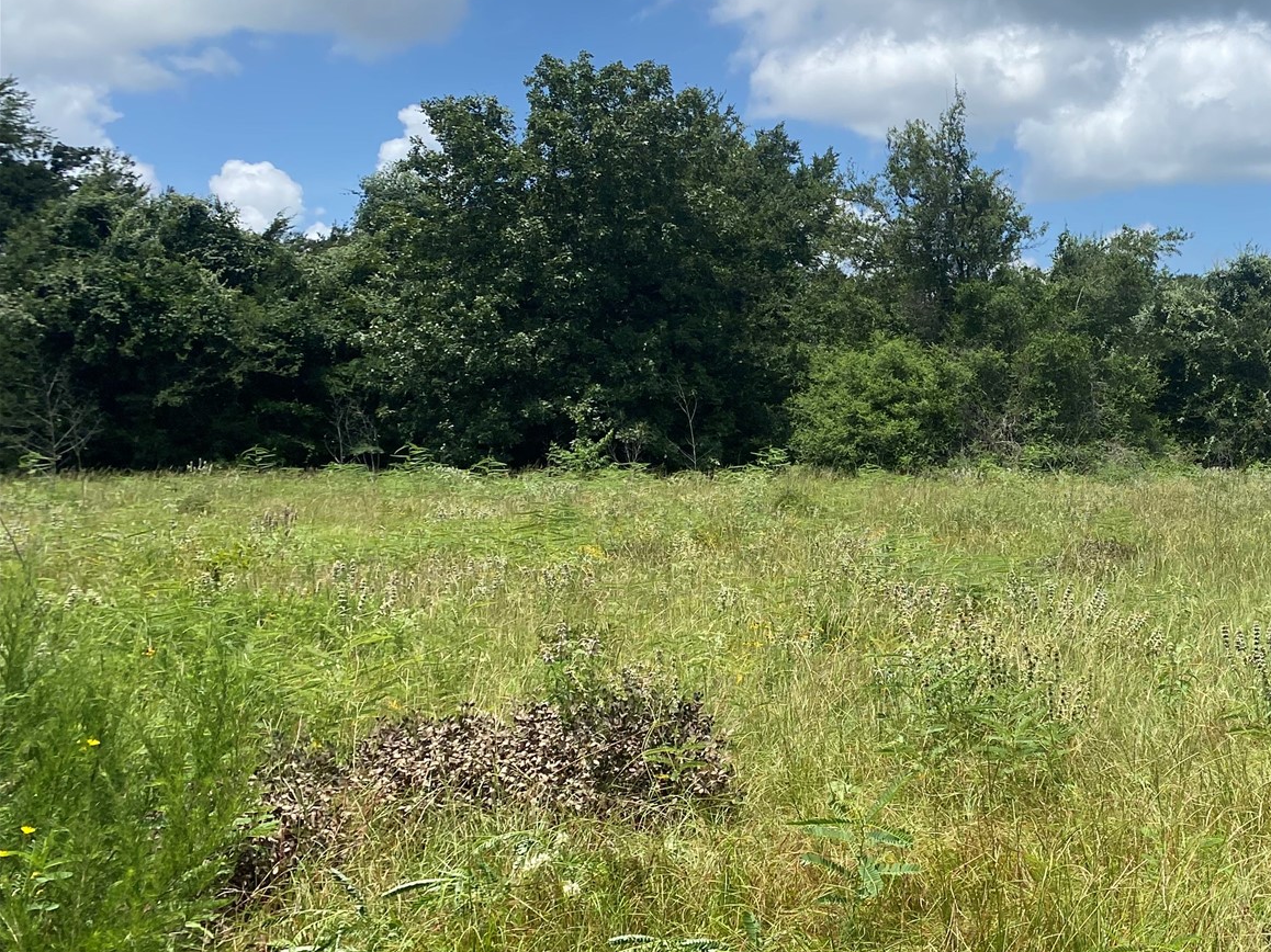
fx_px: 1689
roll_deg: +1.4
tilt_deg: -0.4
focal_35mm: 46
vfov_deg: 31.5
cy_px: 407
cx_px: 1123
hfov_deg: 38.6
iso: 32
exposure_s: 1/3984
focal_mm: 4.25
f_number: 1.8
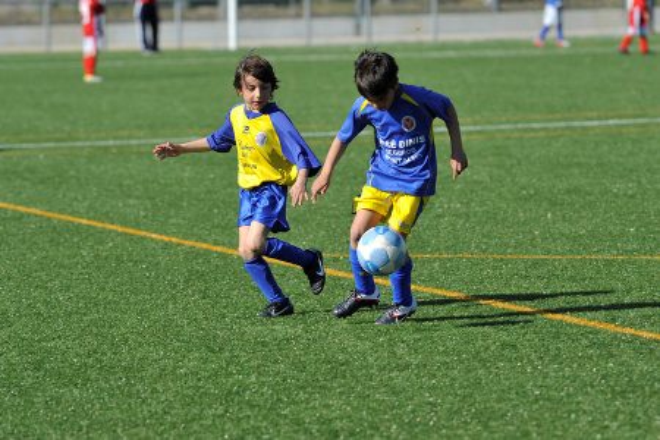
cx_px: 330
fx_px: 5500
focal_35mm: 300
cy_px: 220
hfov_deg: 6.9
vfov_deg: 4.6
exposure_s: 1/640
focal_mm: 300
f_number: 6.3
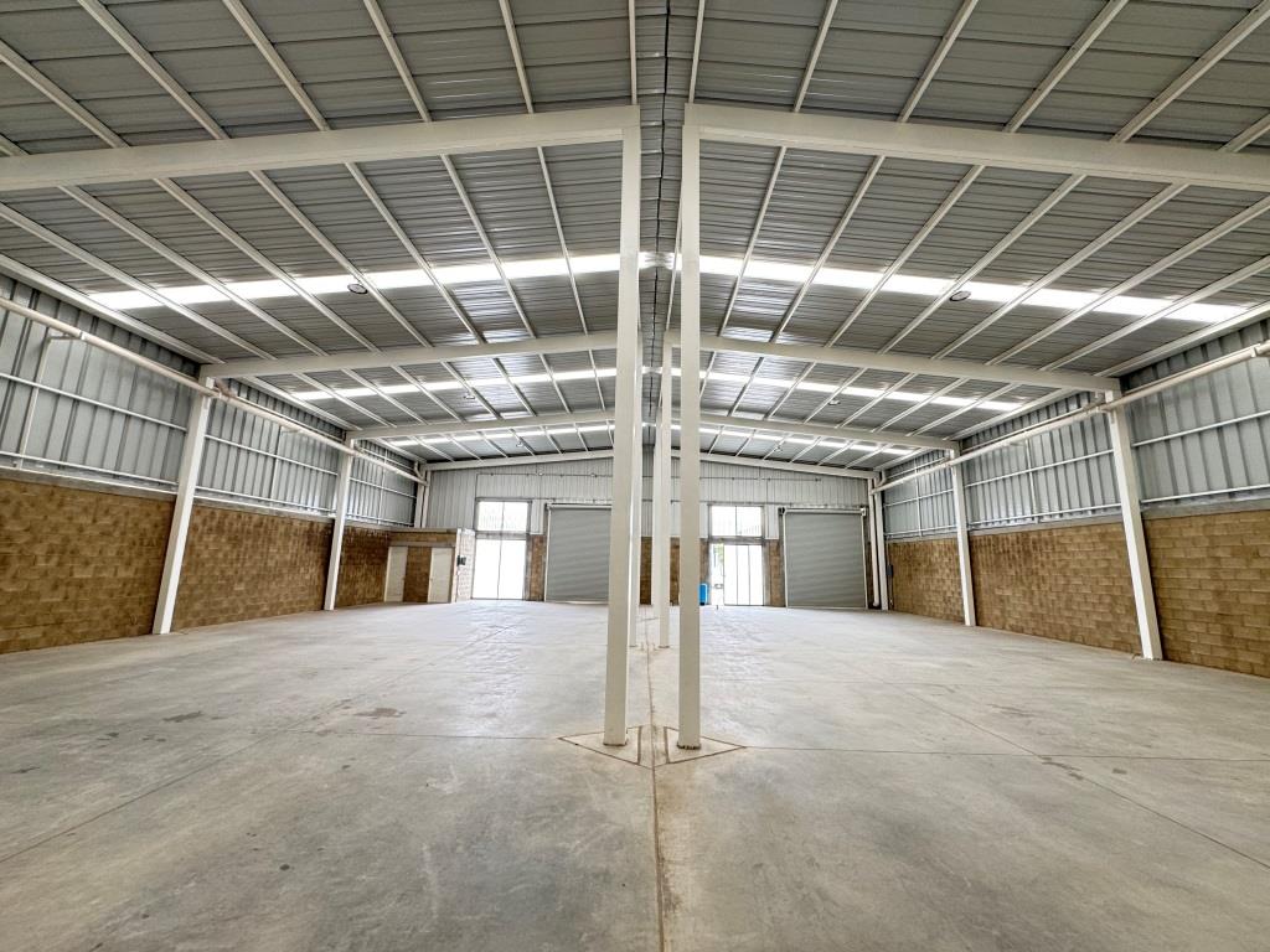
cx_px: 635
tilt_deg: +10.1
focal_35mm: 14
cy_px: 476
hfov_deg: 102.1
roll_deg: -1.4
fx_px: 514
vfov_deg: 85.7
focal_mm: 2.22
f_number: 2.2
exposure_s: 1/99
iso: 125
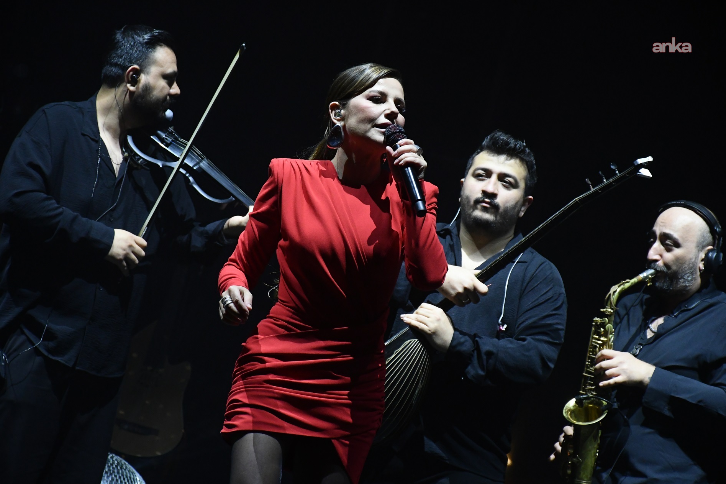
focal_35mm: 152
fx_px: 3065
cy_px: 244
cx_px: 362
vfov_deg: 9.0
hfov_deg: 13.5
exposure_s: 1/500
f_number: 5.6
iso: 4000
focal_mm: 100
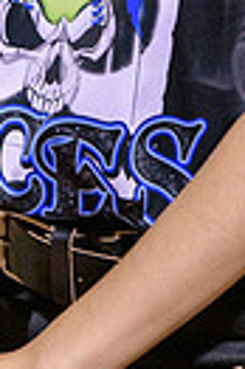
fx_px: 4585
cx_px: 93
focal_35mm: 448
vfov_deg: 4.6
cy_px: -231
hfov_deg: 3.1
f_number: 5
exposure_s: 1/250
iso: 4000
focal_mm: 130
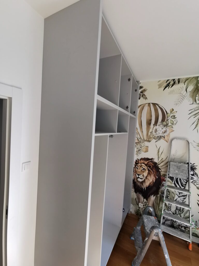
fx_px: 123
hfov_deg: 78.1
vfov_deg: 94.5
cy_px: 133
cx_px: 100
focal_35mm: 16
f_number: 2.2
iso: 50
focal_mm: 2.35
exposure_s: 1/60
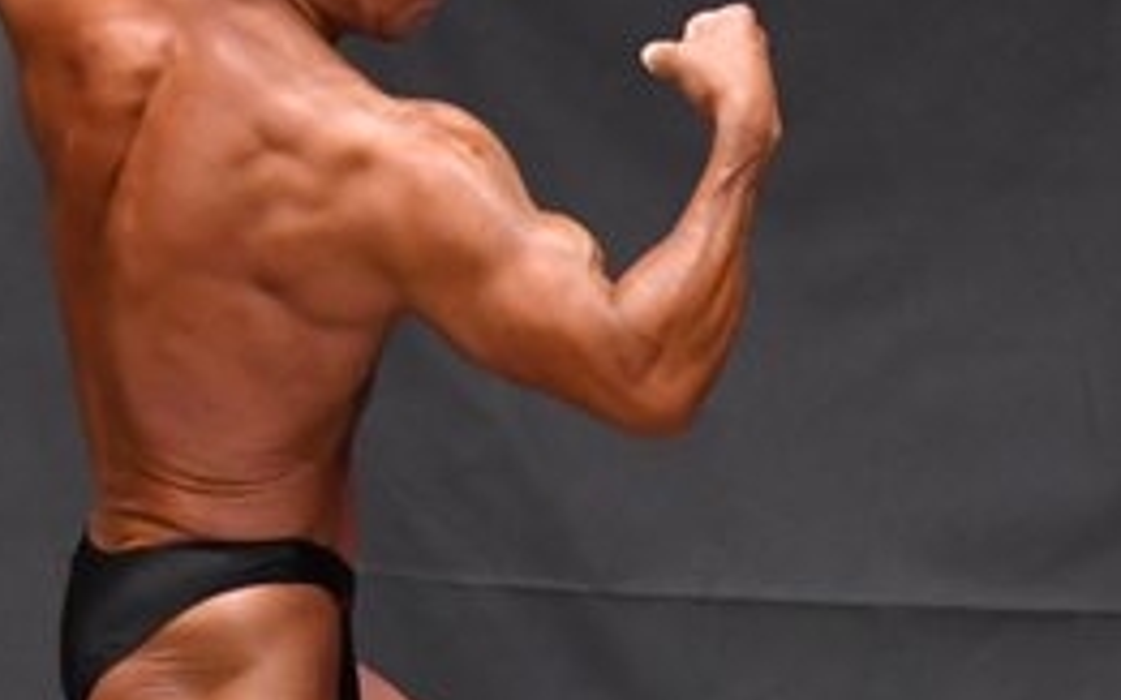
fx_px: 20770
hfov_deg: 3.1
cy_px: 584
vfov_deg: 1.9
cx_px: 397
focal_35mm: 680
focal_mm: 150
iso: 6400
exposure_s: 1/400
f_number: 5.6
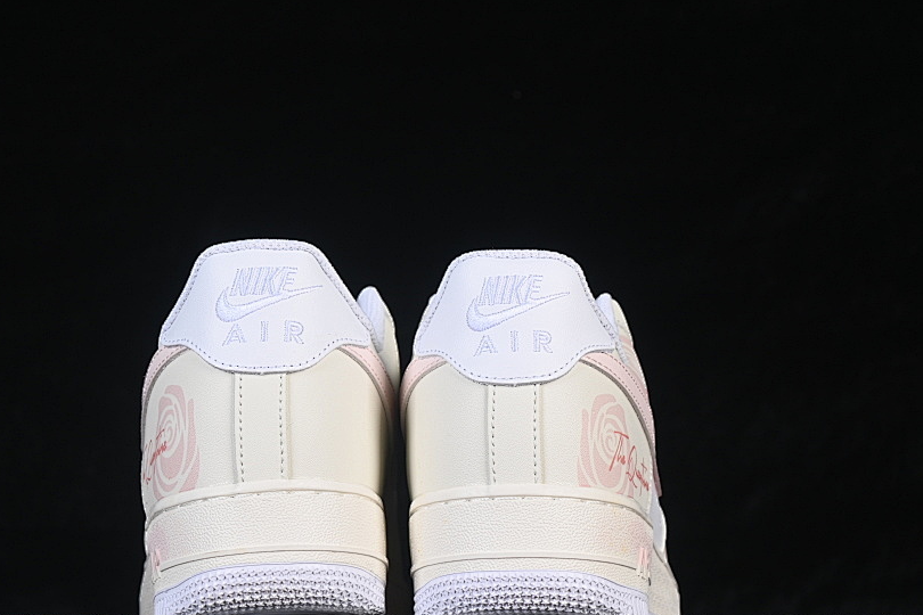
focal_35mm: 100
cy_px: 367
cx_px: 420
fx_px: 2564
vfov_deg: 13.7
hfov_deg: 20.4
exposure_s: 1/80
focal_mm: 50
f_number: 8
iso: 160
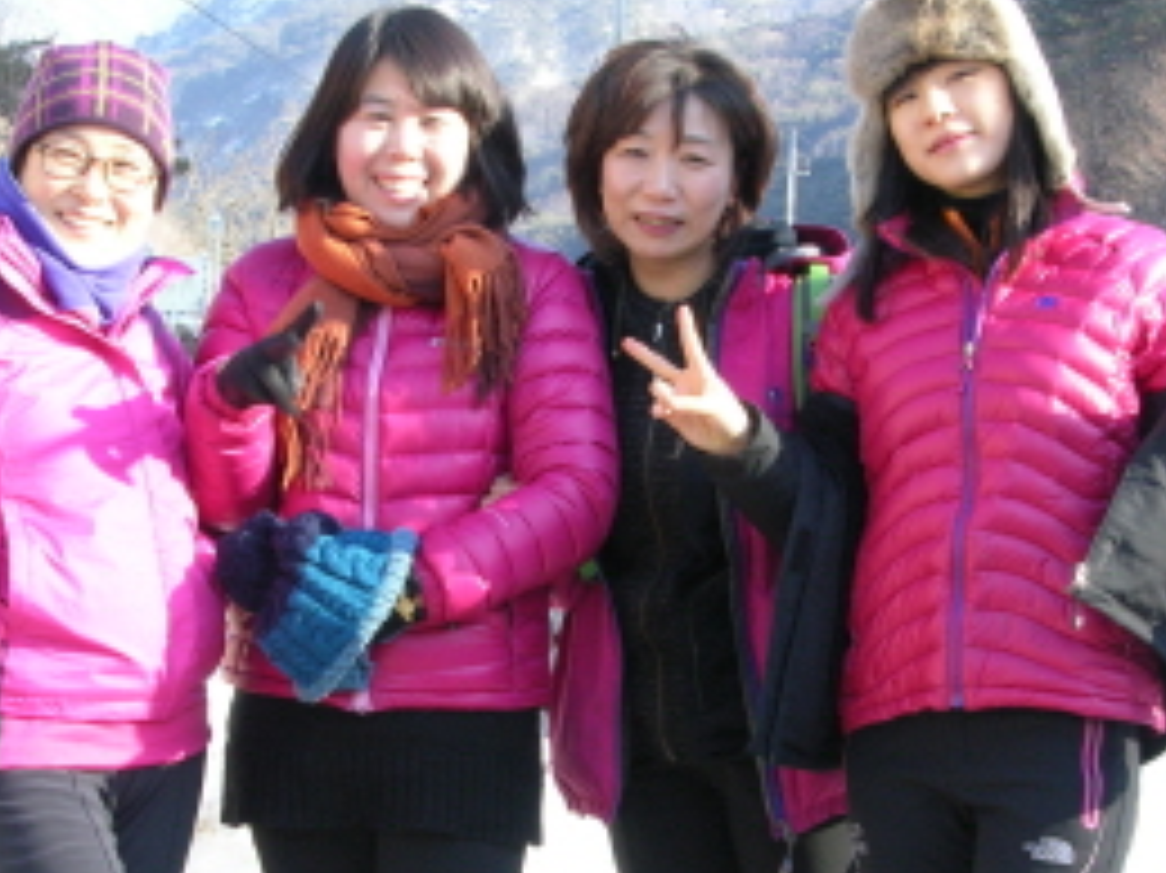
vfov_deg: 14.3
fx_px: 3468
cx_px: 558
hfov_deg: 19.1
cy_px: 628
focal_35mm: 103
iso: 100
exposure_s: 1/49
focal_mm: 14.7
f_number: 6.3
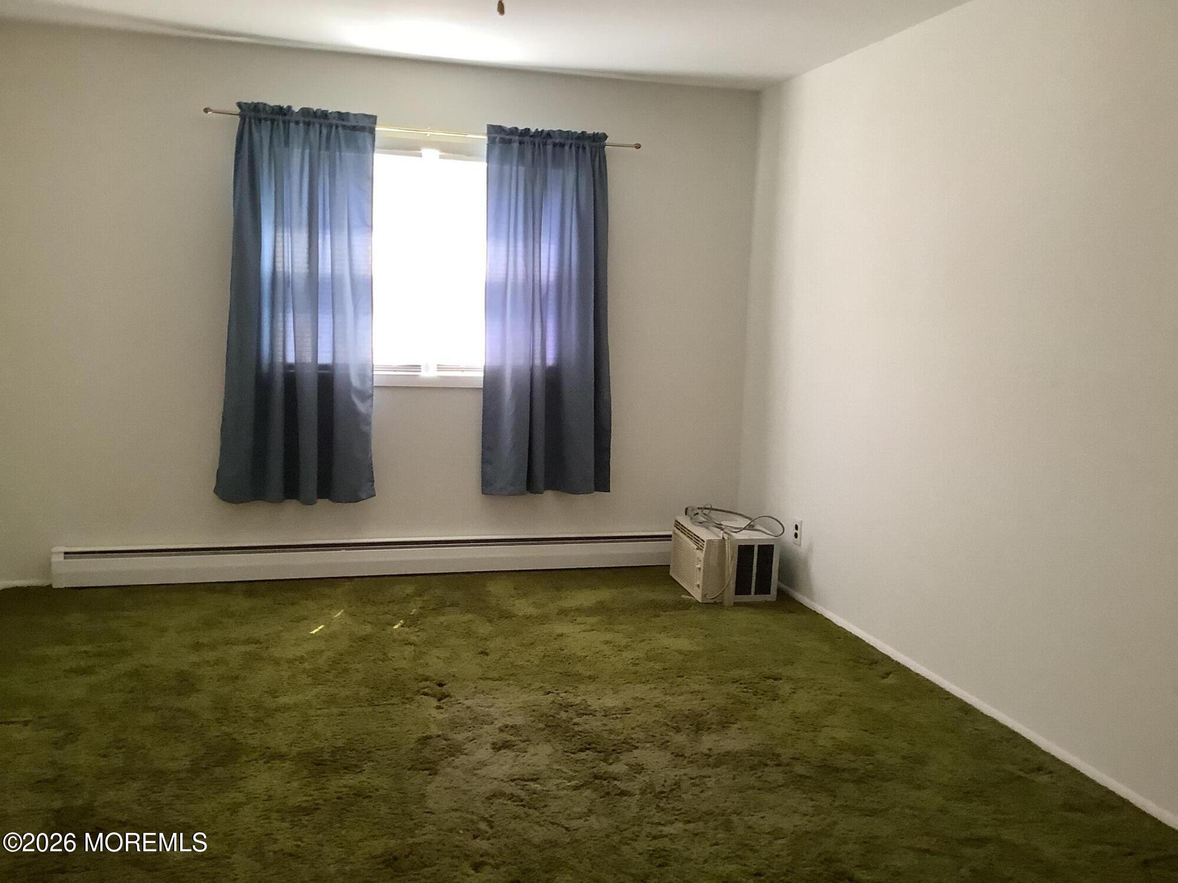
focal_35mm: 31
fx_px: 1055
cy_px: 442
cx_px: 589
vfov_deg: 45.4
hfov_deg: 58.4
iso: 320
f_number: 2.4
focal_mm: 3.3
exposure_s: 1/40
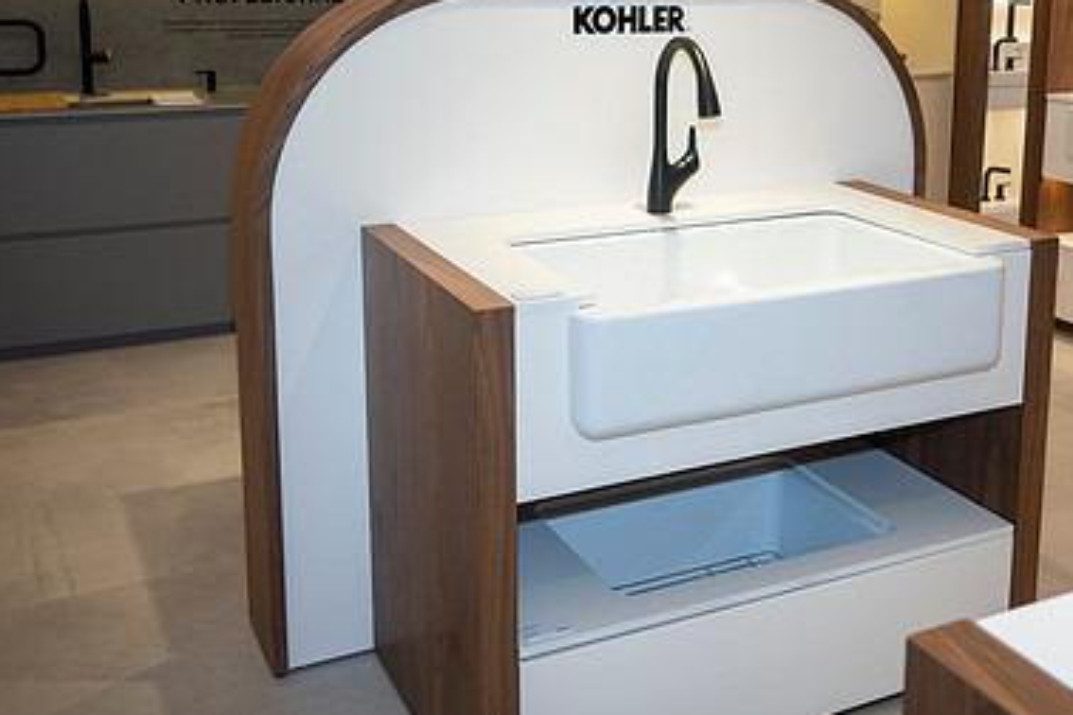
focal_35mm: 43
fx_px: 1282
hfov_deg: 45.0
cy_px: 172
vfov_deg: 30.6
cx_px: 676
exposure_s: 1/200
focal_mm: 28
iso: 400
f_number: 3.5
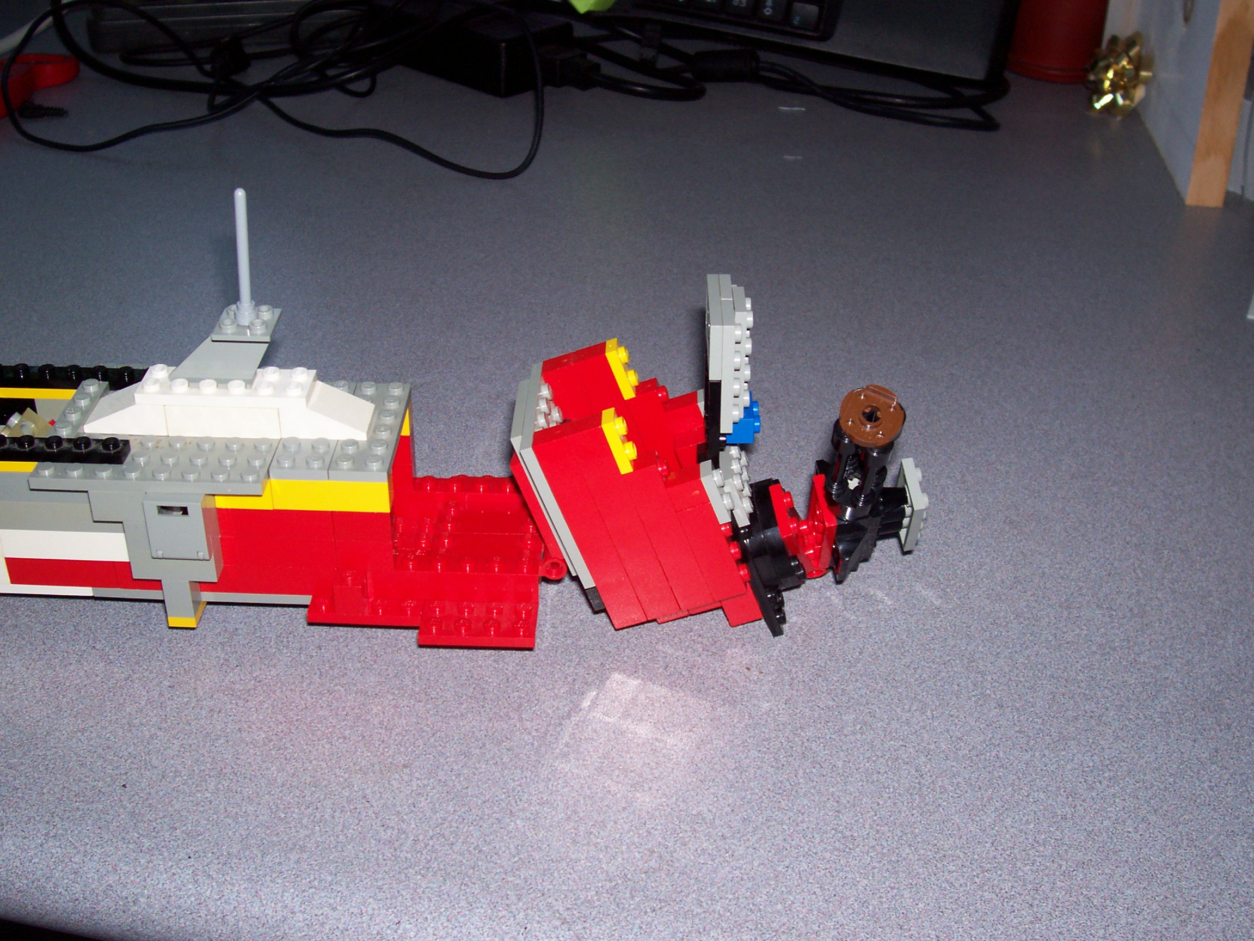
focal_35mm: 42
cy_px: 470
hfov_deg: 44.8
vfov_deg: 34.3
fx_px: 1521
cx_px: 627
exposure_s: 1/68.5
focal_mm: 7
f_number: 2.9
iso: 80
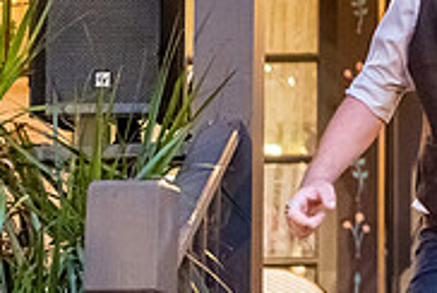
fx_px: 2128
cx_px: 663
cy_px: 35
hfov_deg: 11.2
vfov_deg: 7.9
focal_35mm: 175
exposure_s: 1/200
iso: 2500
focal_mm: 55
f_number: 1.8
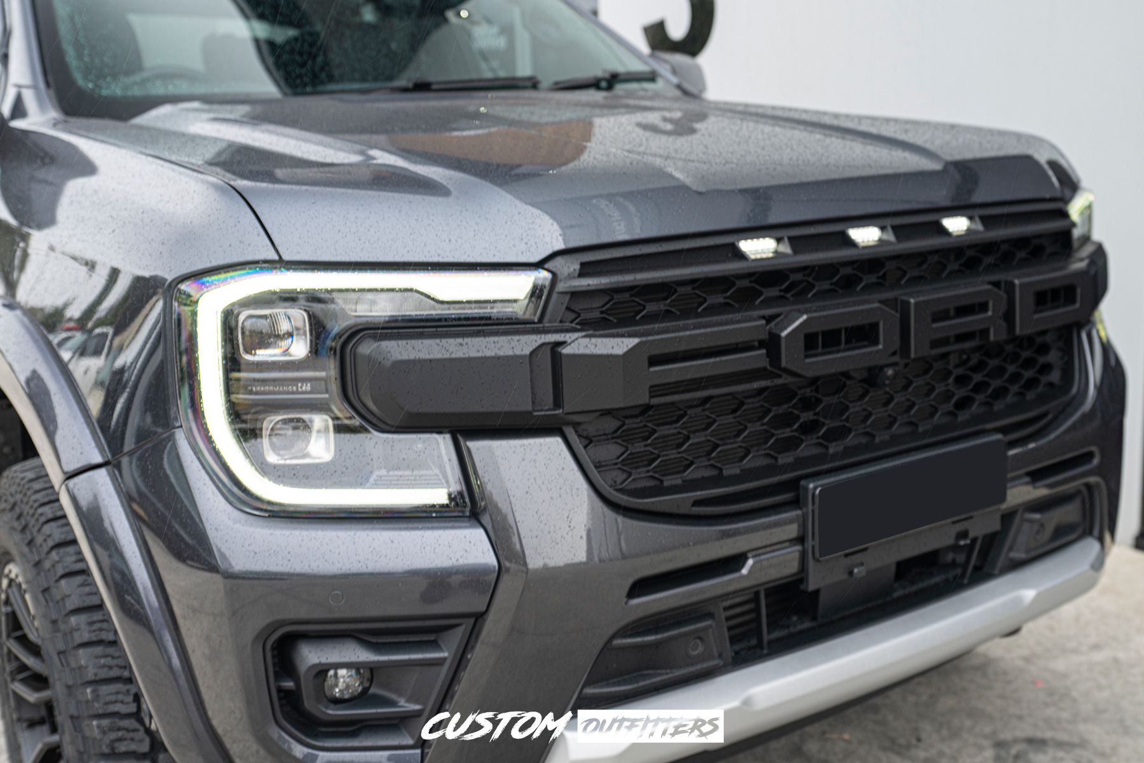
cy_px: 382
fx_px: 1080
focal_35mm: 34
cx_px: 572
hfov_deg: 55.8
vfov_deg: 38.9
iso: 125
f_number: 4
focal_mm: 34
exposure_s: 1/60
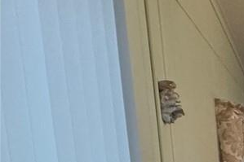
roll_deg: -0.3
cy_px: 265
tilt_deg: -7.1
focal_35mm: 78
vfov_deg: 15.6
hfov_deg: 13.3
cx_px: 652
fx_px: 528
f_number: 2.2
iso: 200
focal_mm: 2.22
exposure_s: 1/60
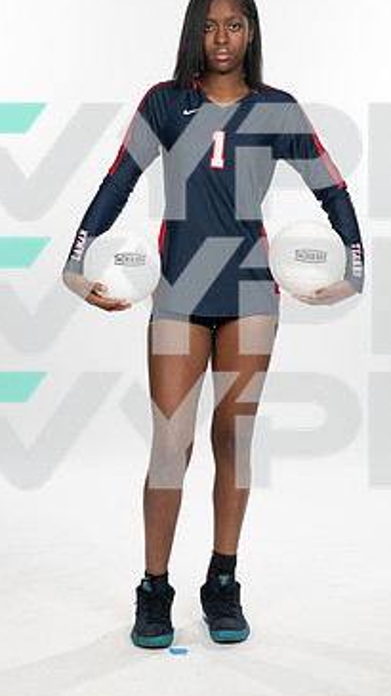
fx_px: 1384
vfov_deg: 28.2
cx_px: 217
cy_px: 297
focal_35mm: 75
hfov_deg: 16.1
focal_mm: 58
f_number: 5.6
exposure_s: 1/250
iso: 200
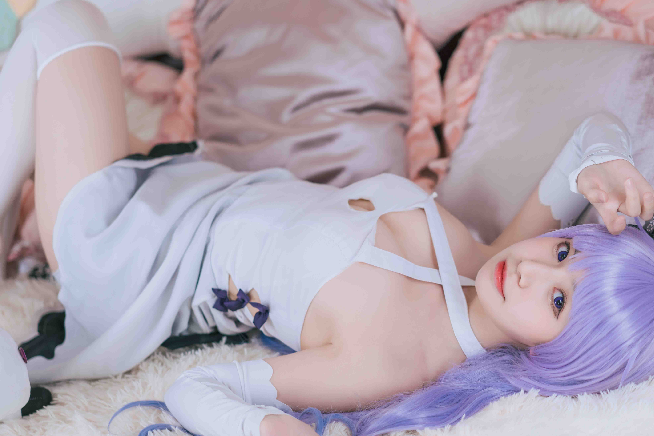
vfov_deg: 20.3
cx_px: 333
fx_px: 1217
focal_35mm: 67
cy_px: 251
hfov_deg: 30.1
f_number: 2.2
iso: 200
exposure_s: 1/80
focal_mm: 55
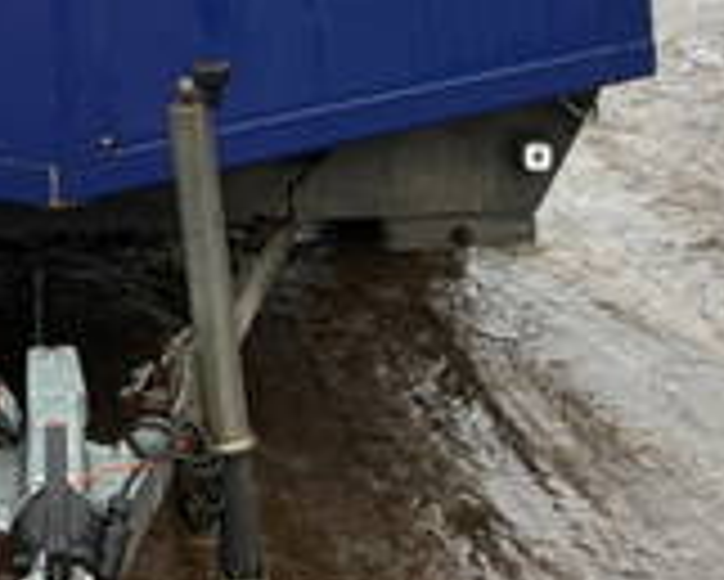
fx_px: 1908
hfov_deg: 21.0
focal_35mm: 89
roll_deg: +1.9
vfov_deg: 15.0
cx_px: 70
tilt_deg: +2.1
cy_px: -459
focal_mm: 5.96
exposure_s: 1/261
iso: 50
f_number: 1.6
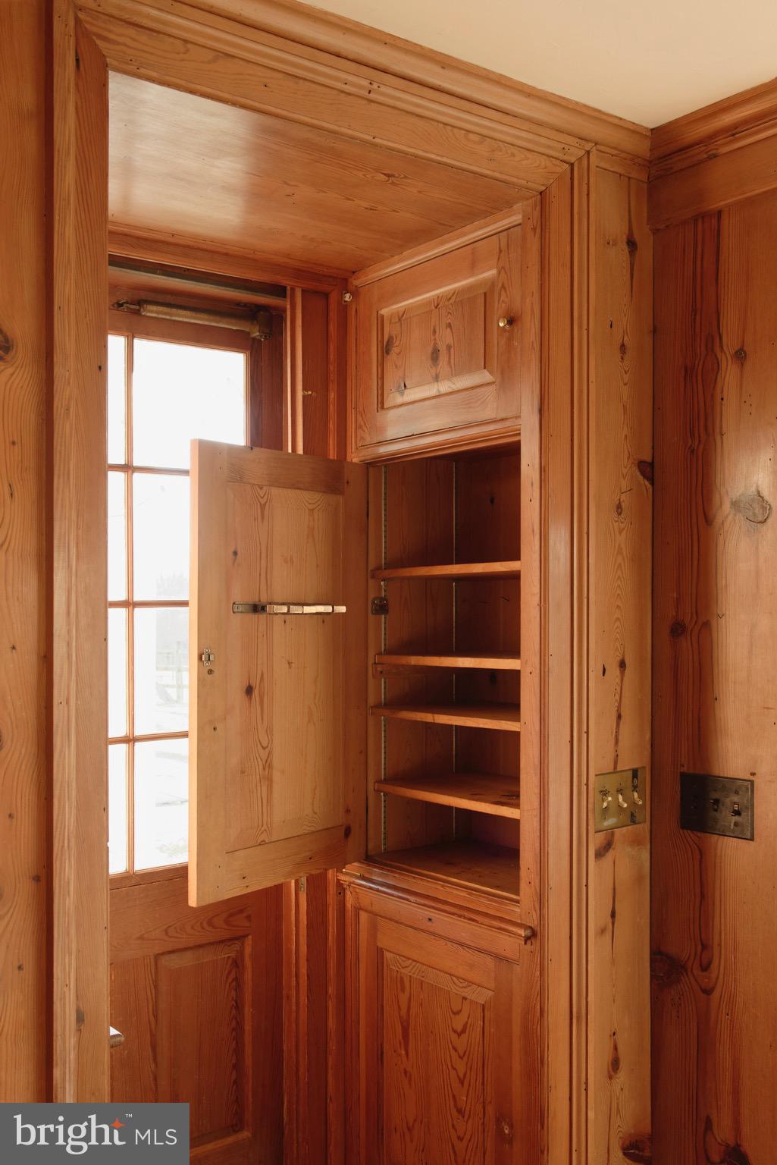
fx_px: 1035
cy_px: 582
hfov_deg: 41.1
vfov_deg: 58.7
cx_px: 388
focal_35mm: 32
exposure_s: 1/50
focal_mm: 32
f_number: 7.1
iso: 800
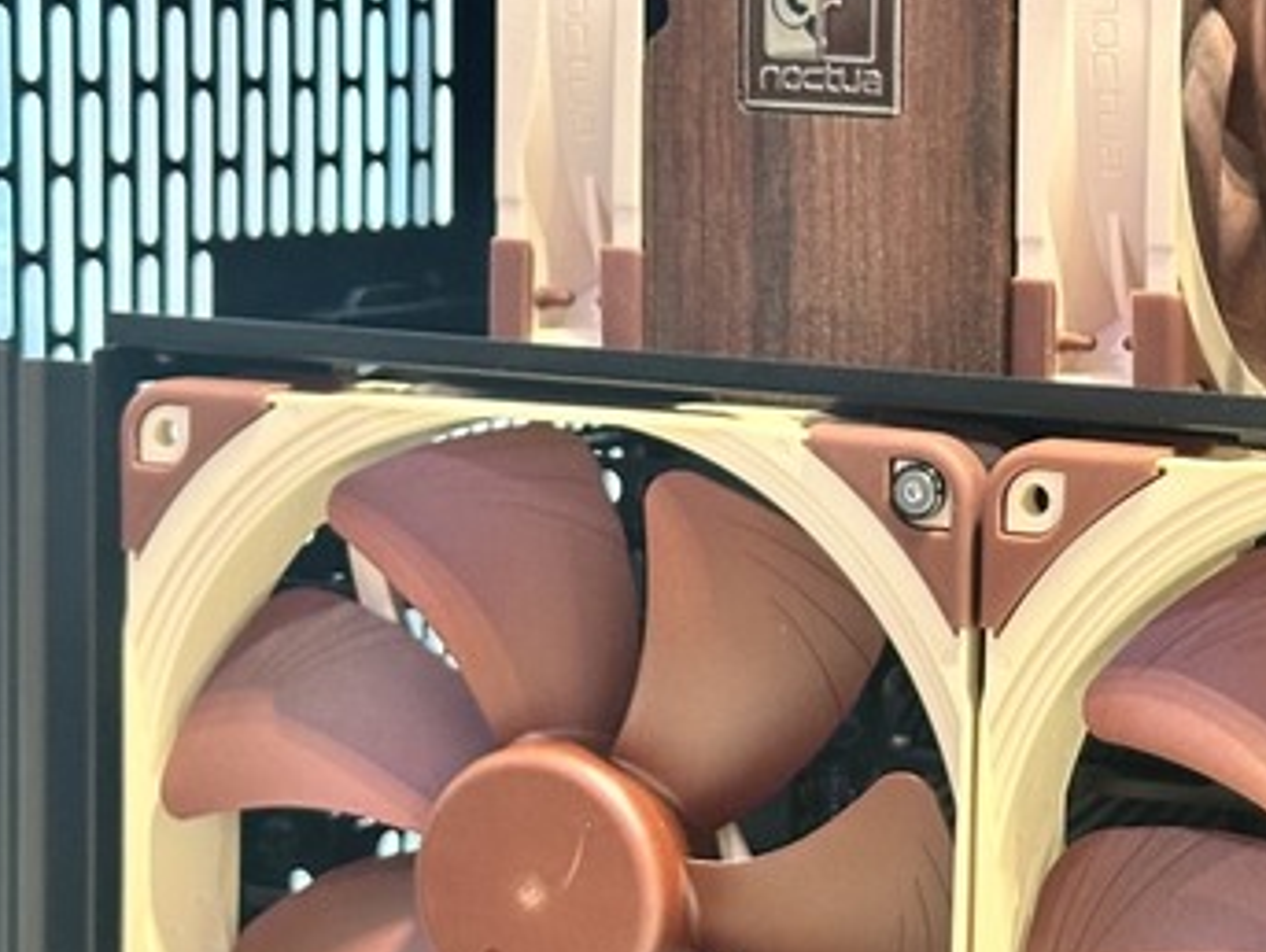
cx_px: 1240
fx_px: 3991
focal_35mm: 109
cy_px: 459
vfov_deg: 13.6
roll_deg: -1.9
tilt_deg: -7.6
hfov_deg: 17.6
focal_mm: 6.86
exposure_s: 1/30
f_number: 1.78
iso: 500
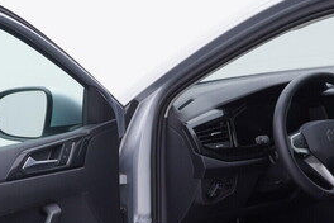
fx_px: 696
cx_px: 130
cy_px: 197
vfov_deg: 17.9
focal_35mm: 75
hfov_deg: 26.9
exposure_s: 1/60
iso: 125
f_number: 3.5
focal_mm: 24
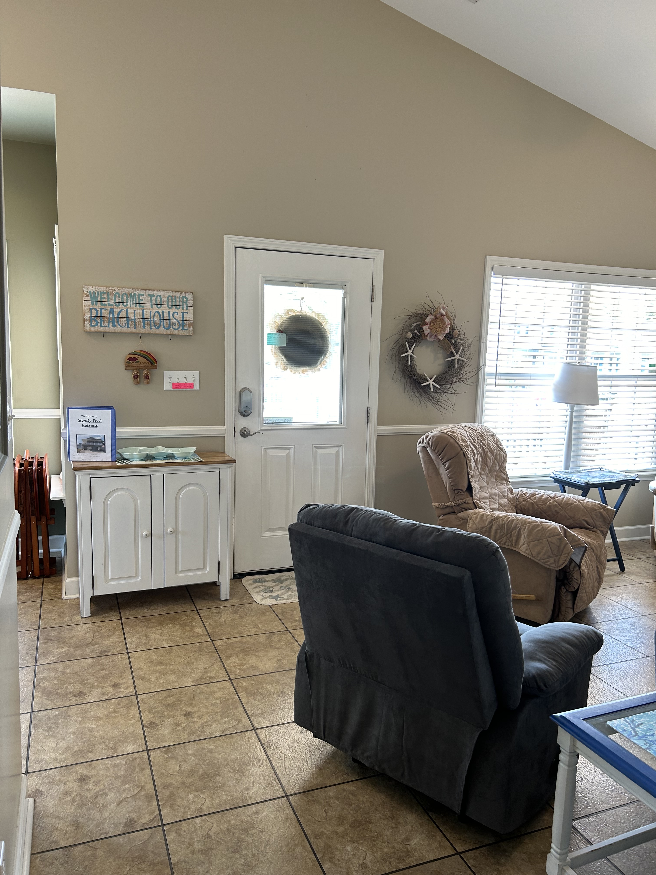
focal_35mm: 26
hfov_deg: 53.1
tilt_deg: -7.1
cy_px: 438
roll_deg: -1.9
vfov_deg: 67.3
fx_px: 657
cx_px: 328
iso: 64
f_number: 1.5
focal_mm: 5.7
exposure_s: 1/60
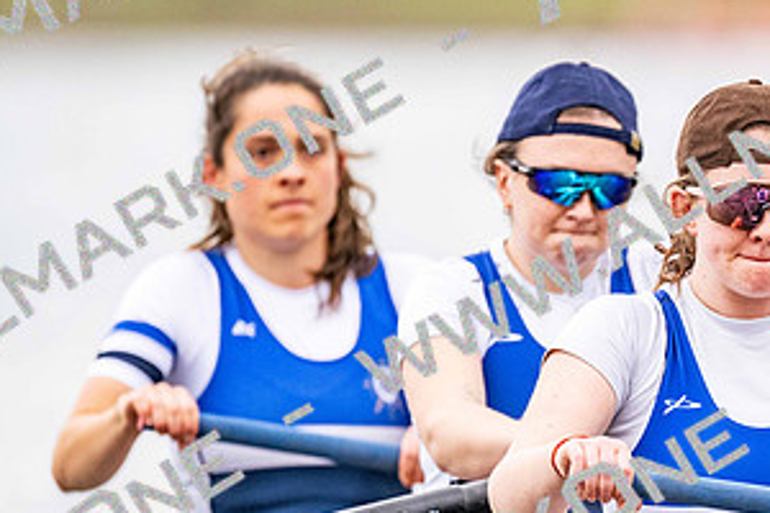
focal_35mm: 1160
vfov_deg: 1.2
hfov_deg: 1.8
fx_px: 24809
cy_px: 401
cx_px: 672
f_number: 4
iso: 1600
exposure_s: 1/2500
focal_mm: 600
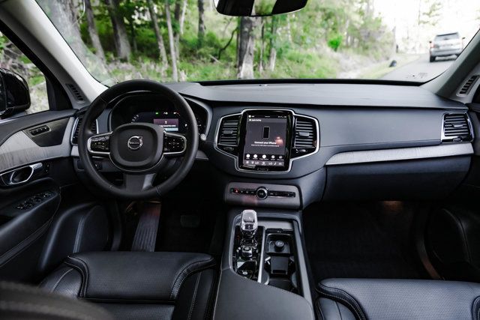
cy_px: 160
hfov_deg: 73.7
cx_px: 240
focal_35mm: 24
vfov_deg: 53.2
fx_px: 320
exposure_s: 1/320
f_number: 3.5
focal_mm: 24
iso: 3200
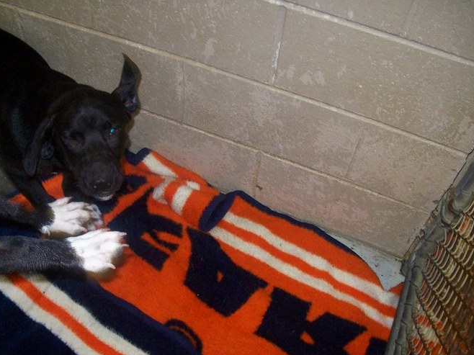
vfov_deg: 34.3
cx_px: 215
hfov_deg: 44.8
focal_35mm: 42
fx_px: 575
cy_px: 206
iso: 200
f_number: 2.7
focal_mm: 6
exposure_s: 1/64
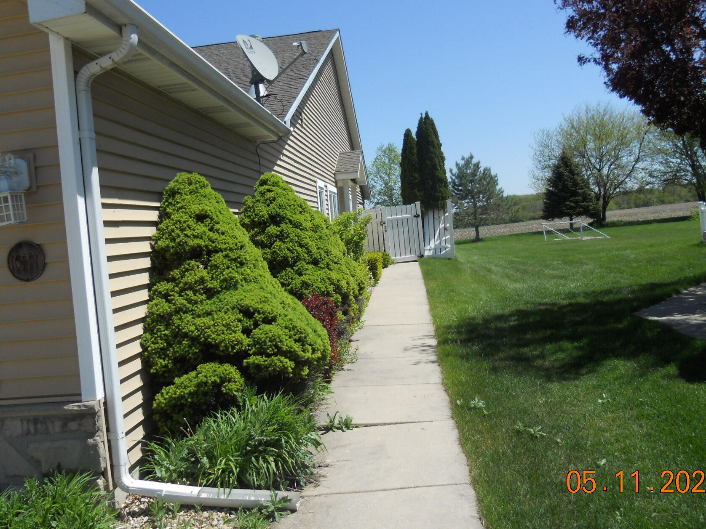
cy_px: 226
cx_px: 326
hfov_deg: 55.3
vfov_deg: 42.8
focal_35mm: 33
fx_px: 673
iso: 80
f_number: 3.2
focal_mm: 4.9
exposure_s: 1/1000
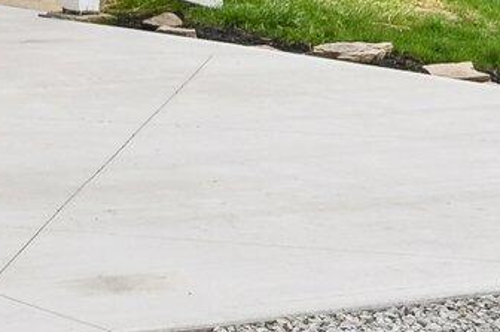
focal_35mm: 183
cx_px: -804
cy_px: -274
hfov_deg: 9.6
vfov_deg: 7.3
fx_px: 2538
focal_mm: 30
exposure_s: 1/750
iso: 400
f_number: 5.6
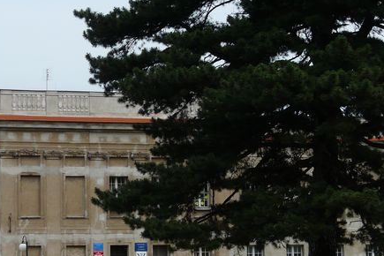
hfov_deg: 15.4
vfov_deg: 10.4
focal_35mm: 132
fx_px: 1408
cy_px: 163
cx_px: 61
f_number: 5.6
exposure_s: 1/320
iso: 100
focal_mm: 11.4
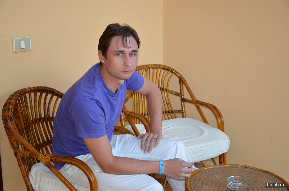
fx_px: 457
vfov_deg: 23.7
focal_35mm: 57
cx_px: 144
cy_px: 96
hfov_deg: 35.1
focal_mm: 38
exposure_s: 1/60
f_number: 4.5
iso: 560
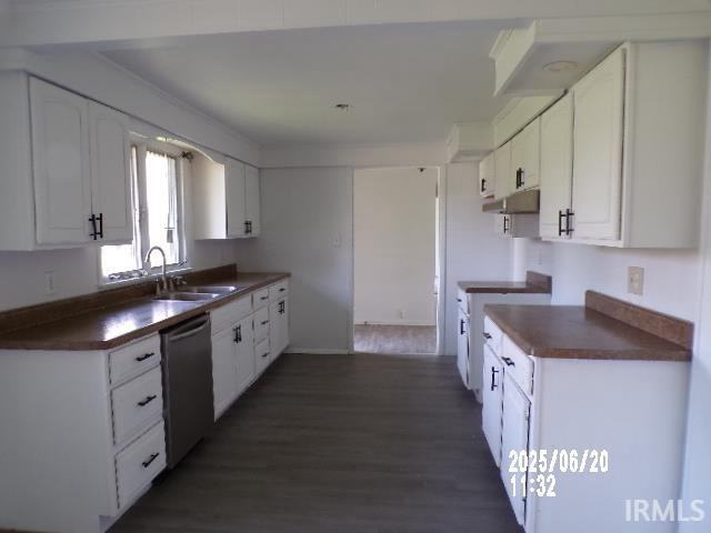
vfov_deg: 56.8
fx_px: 493
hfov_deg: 71.6
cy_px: 266
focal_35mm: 24
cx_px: 356
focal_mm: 4.3
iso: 167
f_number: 3
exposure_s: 1/34
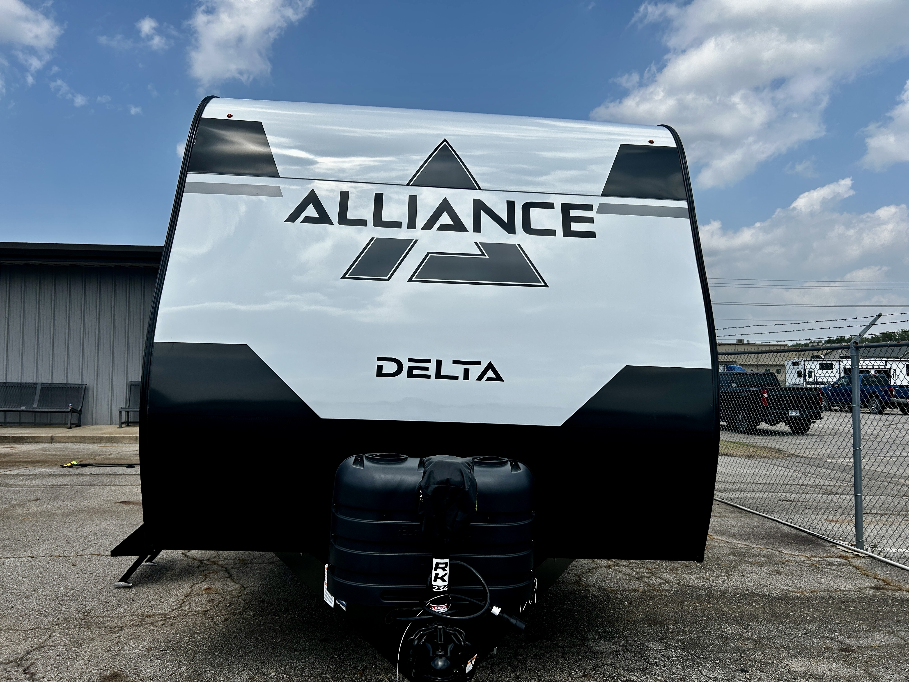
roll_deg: +0.4
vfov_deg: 53.1
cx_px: 454
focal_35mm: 26
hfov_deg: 67.3
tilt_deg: +3.2
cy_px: 341
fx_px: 683
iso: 50
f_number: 1.5
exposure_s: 1/6993
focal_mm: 5.7
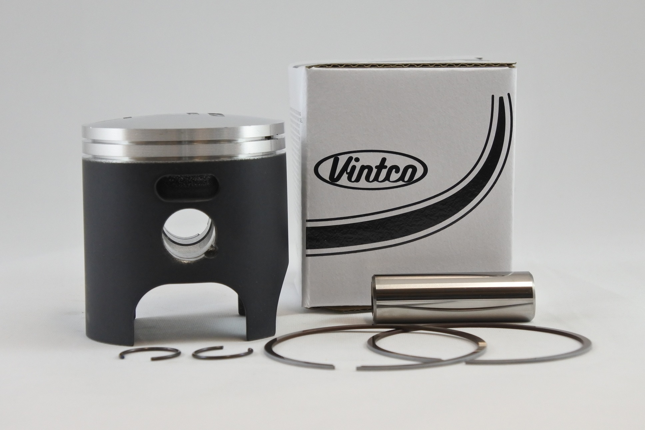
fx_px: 1362
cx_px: 322
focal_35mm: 76
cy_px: 215
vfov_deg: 17.9
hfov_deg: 26.6
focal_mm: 28.2
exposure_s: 1/125
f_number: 5.6
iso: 640
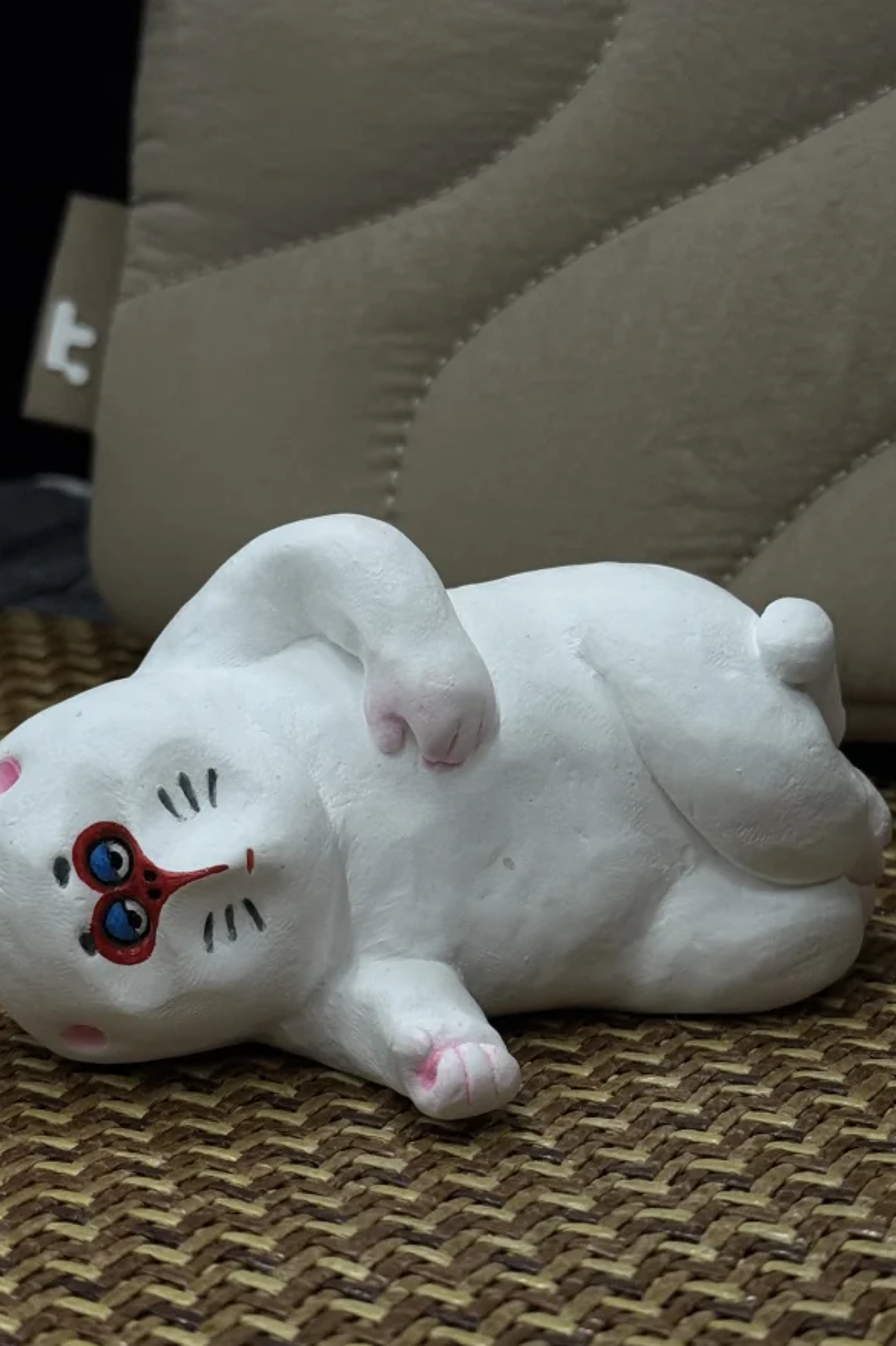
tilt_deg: -12.8
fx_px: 3064
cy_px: 661
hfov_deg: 16.6
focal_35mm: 82
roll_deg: -0.1
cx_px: 506
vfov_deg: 24.8
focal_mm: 6.76
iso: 125
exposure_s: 1/50
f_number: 1.78
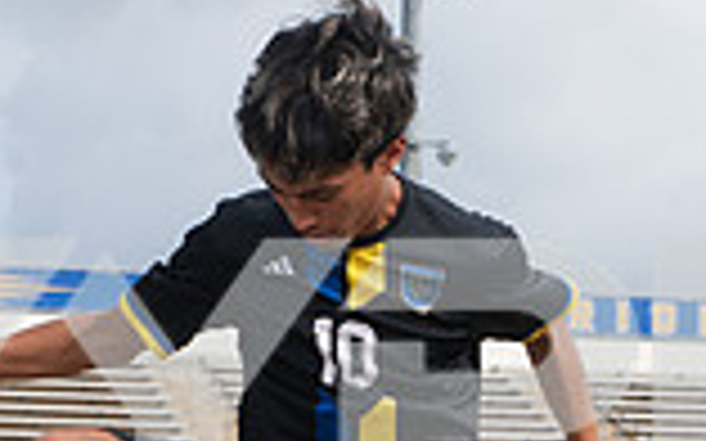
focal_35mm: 140
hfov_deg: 14.9
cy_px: 698
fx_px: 2693
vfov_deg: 9.1
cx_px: 297
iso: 100
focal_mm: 48
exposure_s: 1/400
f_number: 7.1
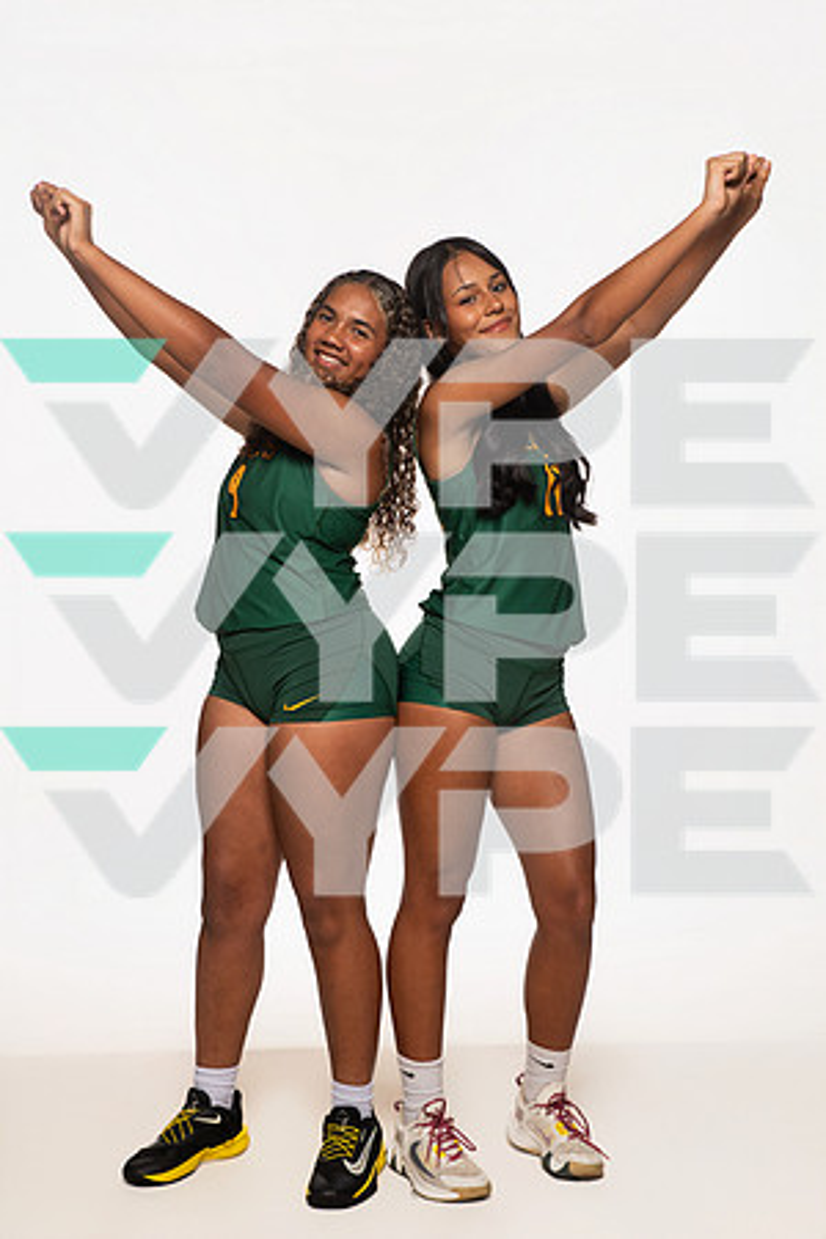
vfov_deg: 38.2
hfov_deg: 26.0
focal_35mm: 52
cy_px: 620
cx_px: 413
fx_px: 1790
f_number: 7.1
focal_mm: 52
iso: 800
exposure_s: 1/320
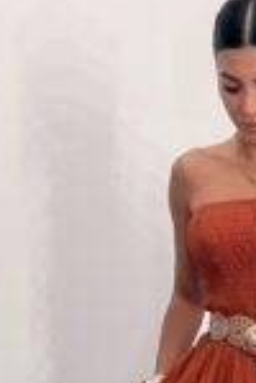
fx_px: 885
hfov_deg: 15.5
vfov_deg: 23.1
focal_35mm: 83
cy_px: 411
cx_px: 348
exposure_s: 1/79
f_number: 1.9
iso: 50
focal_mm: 2.71
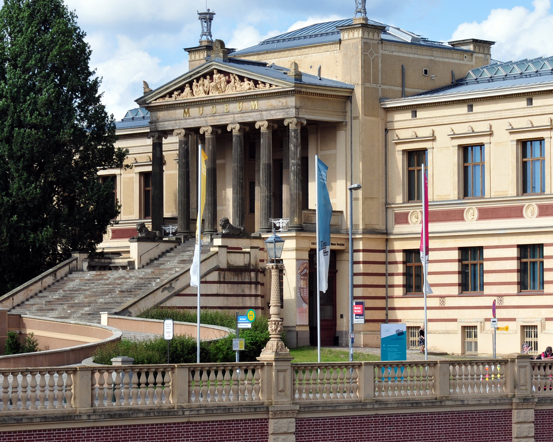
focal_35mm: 126
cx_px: 374
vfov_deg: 12.2
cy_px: 233
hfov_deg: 15.2
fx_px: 2062
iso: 200
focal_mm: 48
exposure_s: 1/320
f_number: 9
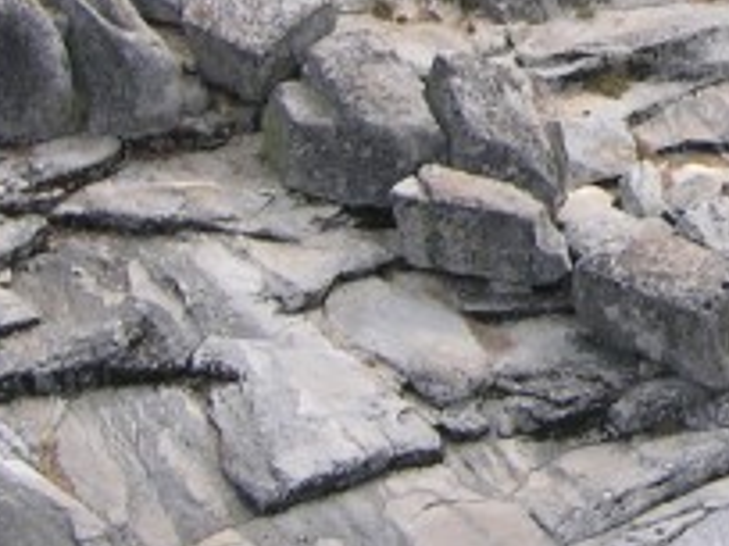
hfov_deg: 5.3
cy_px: -325
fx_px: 7834
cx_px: 1090
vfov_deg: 4.0
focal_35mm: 372
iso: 50
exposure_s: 1/147
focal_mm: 18.8
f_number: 4.2
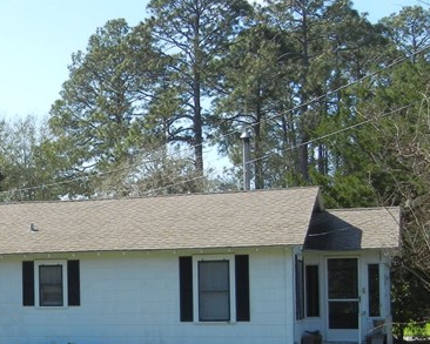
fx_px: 1044
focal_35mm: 82
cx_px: -11
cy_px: 279
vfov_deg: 18.5
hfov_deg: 22.3
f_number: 3.5
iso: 160
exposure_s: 1/987
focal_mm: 5.4
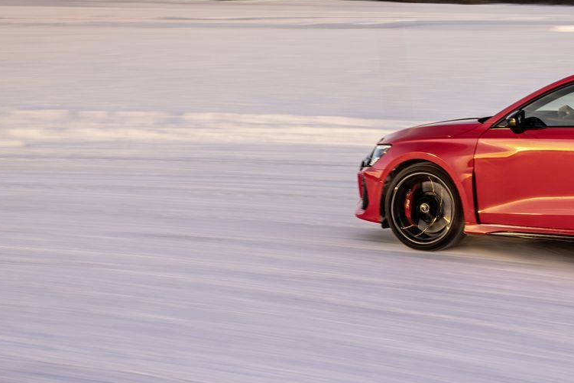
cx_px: 497
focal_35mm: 98
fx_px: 1563
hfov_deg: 20.5
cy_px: 22
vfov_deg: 13.8
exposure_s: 1/15
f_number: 6.3
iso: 100
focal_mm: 46
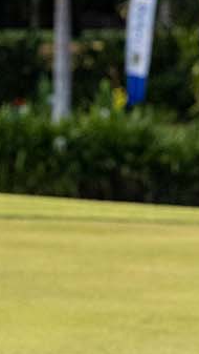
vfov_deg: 6.5
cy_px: 307
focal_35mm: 331
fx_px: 3100
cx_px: -192
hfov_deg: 3.6
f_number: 5.6
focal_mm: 74
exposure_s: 1/2000
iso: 1250
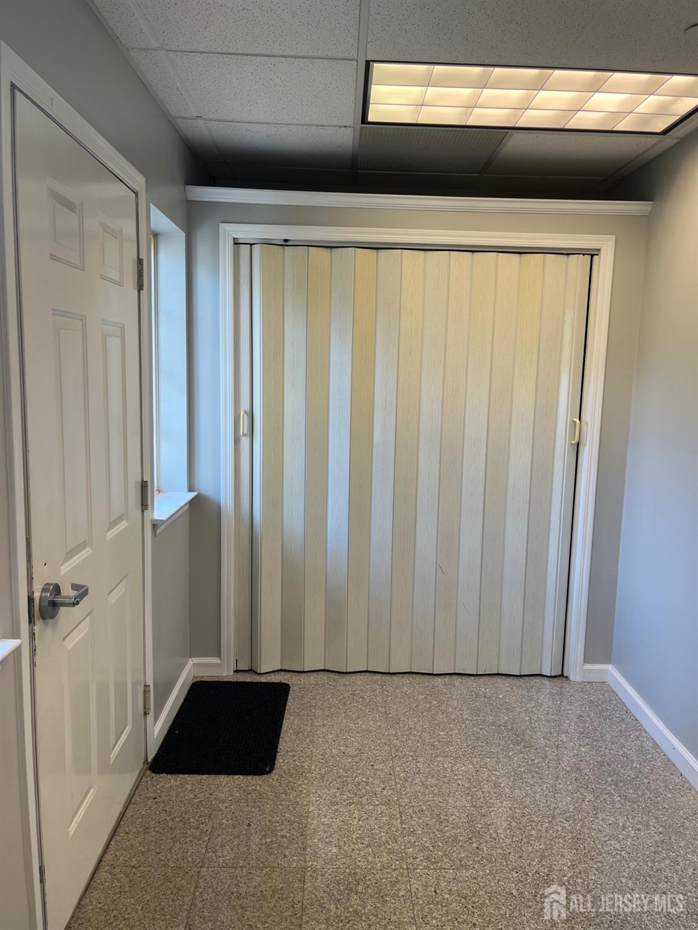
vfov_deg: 67.3
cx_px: 349
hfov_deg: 53.1
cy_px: 465
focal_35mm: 26
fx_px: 699
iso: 64
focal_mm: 5.1
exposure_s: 1/120
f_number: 1.6
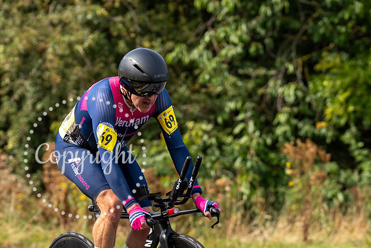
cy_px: 160
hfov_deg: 5.6
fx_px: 3763
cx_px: 176
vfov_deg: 3.8
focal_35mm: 365
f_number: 4
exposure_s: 1/1000
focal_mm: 163
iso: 125
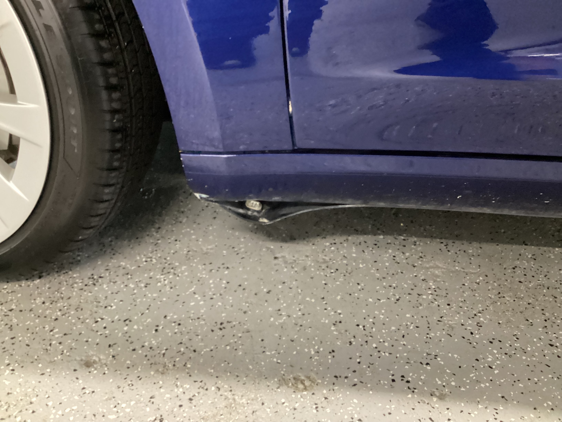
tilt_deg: -28.6
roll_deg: -0.6
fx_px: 503
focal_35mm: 31
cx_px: 281
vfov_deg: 45.4
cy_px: 211
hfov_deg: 58.4
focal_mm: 3.3
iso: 640
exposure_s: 1/25
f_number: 2.4
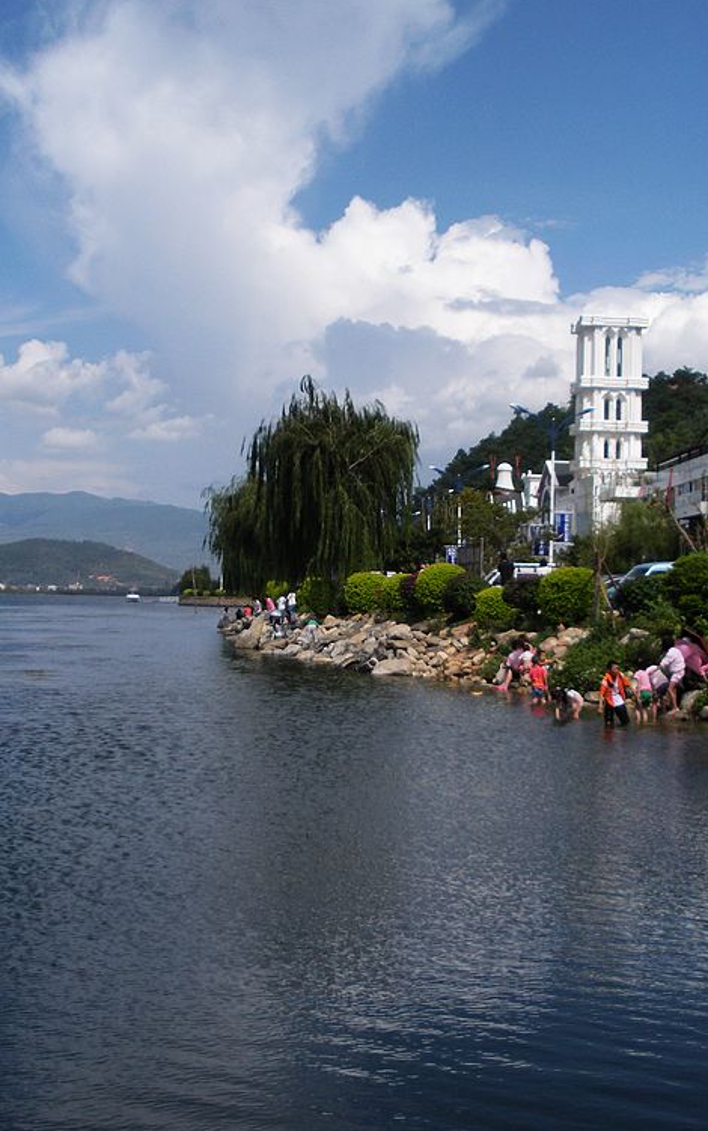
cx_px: 410
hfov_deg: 24.9
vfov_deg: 38.9
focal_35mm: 52
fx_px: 1604
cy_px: 556
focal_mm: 6.3
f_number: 3.5
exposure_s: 1/1068
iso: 64
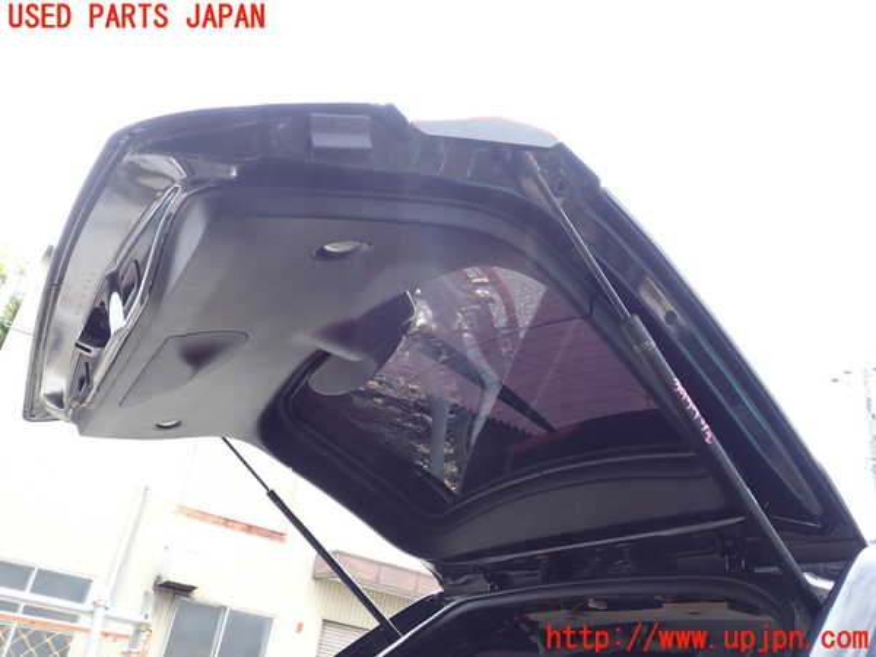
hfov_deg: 60.0
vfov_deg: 46.8
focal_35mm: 30
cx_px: 438
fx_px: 759
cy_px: 328
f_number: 3.2
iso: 100
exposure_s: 1/250
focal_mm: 5.4
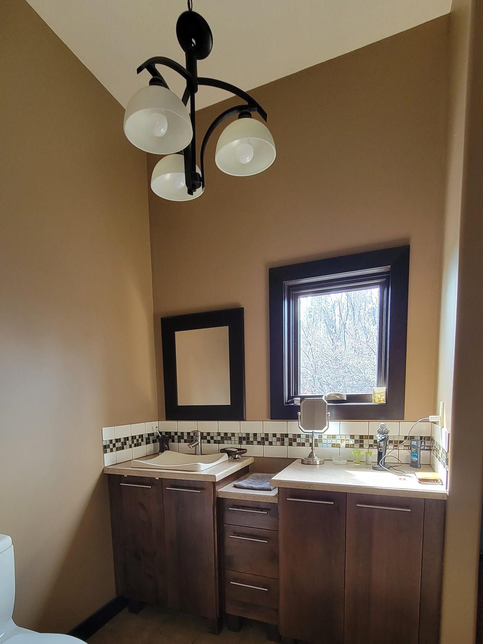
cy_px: 440
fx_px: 335
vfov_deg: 84.1
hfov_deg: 71.5
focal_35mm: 18
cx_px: 225
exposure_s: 1/40
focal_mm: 2.2
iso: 320
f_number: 2.2
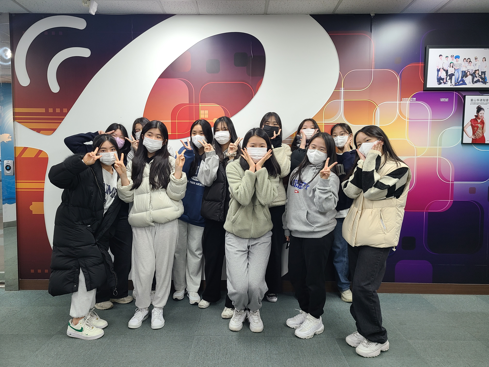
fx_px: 367
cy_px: 184
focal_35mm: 26
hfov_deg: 67.3
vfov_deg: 53.1
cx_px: 244
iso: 100
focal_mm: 5.4
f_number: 1.8
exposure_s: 1/60
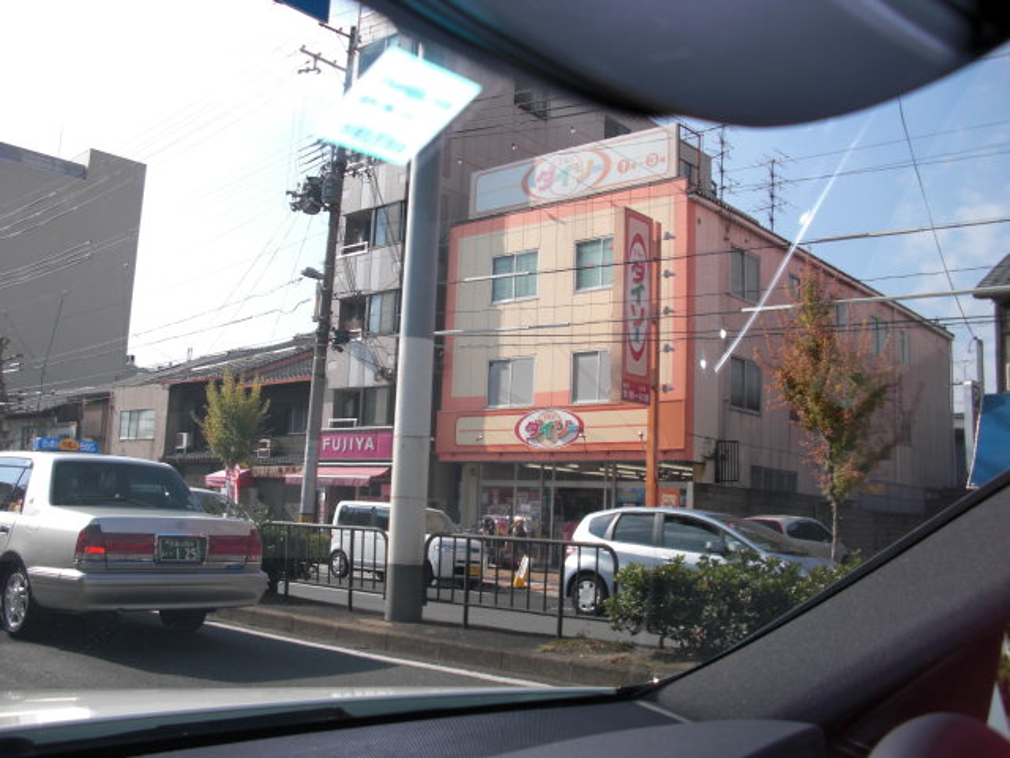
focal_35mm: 36
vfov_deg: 39.7
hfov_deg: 51.4
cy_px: 379
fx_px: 1050
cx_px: 505
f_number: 2.8
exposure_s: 1/640
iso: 50
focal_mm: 6.3
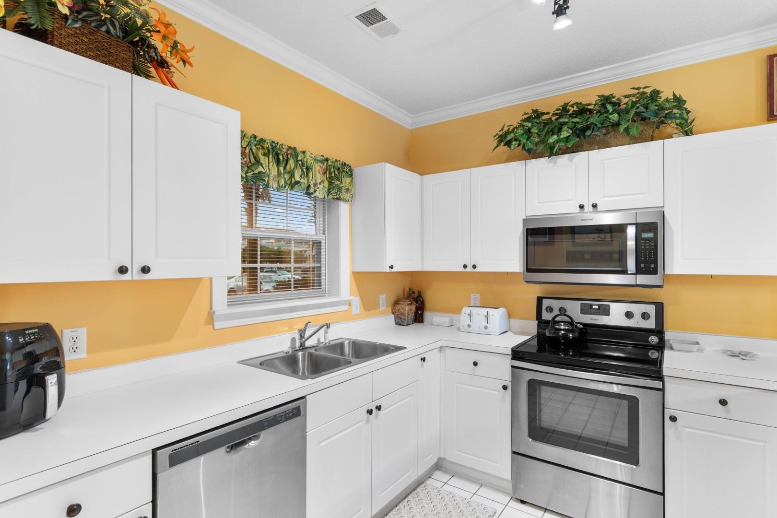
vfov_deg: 67.4
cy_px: 259
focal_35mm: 18
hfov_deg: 90.0
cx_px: 388
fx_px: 388
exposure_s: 1/4
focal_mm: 12
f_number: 4.8
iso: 100
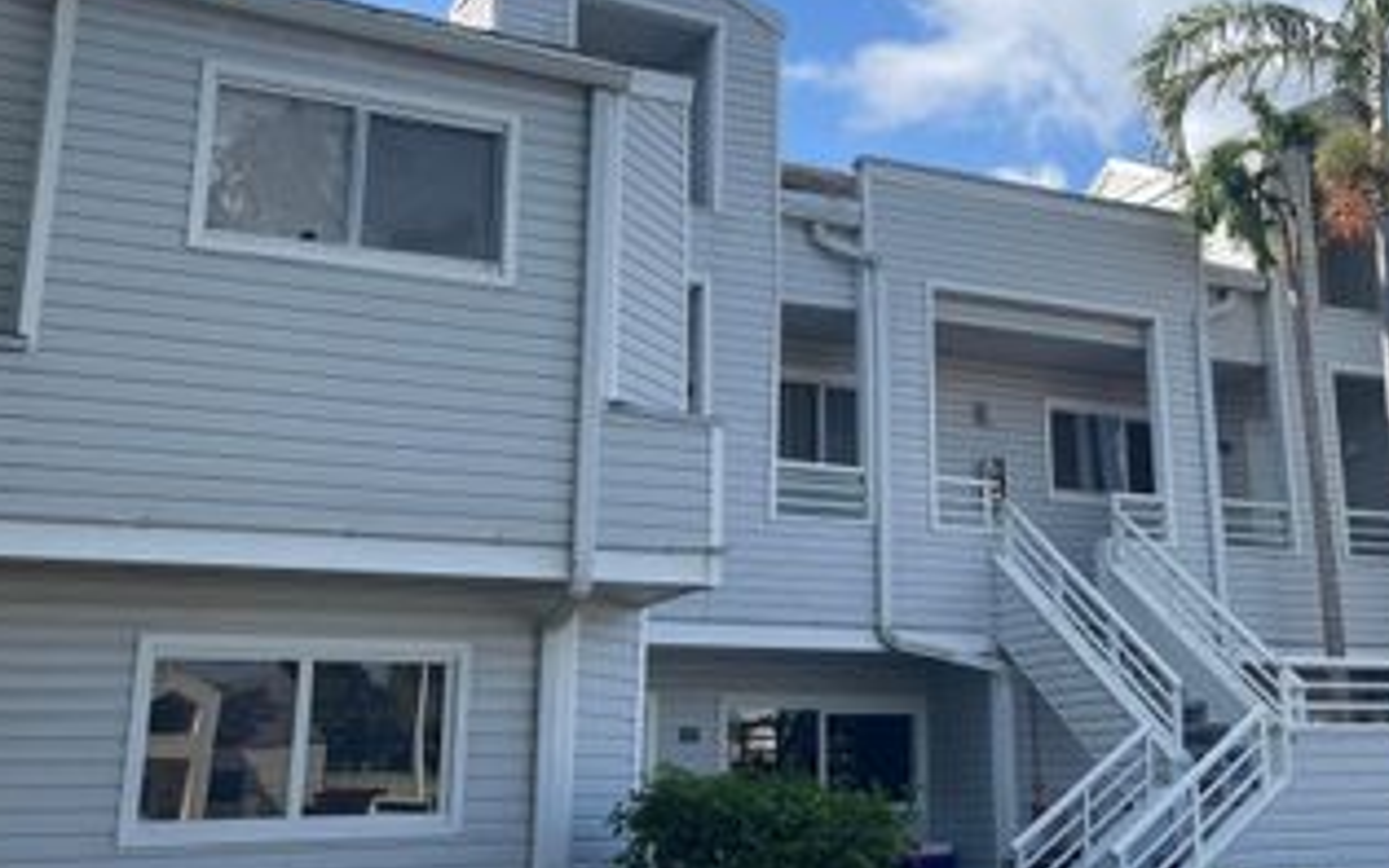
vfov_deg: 30.5
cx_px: 935
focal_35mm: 42
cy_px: 341
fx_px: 1590
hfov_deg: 46.4
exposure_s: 1/3003
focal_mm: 5.1
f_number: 1.6
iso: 32
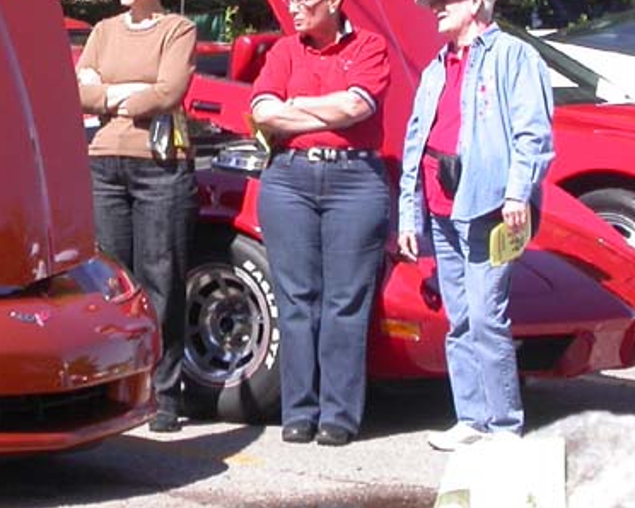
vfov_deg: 5.1
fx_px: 5660
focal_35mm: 301
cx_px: 48
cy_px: 60
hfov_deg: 6.4
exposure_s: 1/261
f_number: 5.4
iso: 100
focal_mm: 23.3
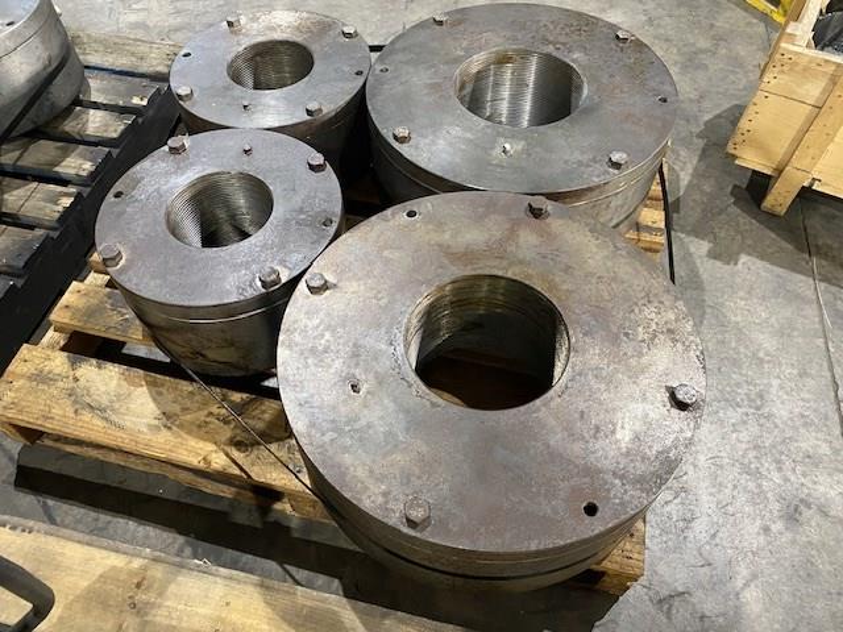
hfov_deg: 67.3
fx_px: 633
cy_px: 316
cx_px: 422
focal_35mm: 26
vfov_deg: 53.1
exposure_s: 1/50
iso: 400
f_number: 1.8
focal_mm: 4.25
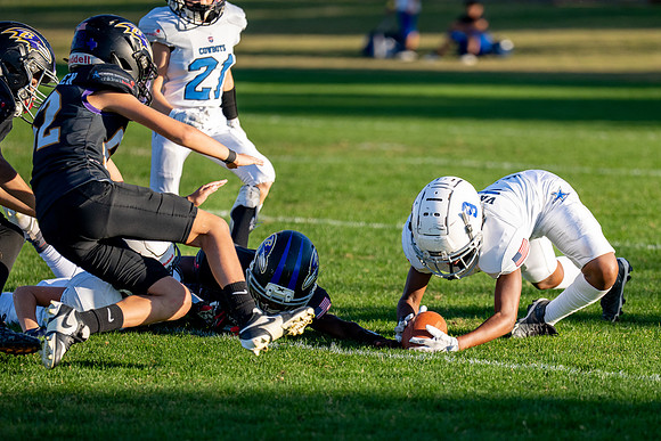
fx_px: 4907
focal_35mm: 267
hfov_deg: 7.7
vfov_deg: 5.1
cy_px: 300
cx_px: 441
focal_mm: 185
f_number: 2.8
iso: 200
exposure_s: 1/2500
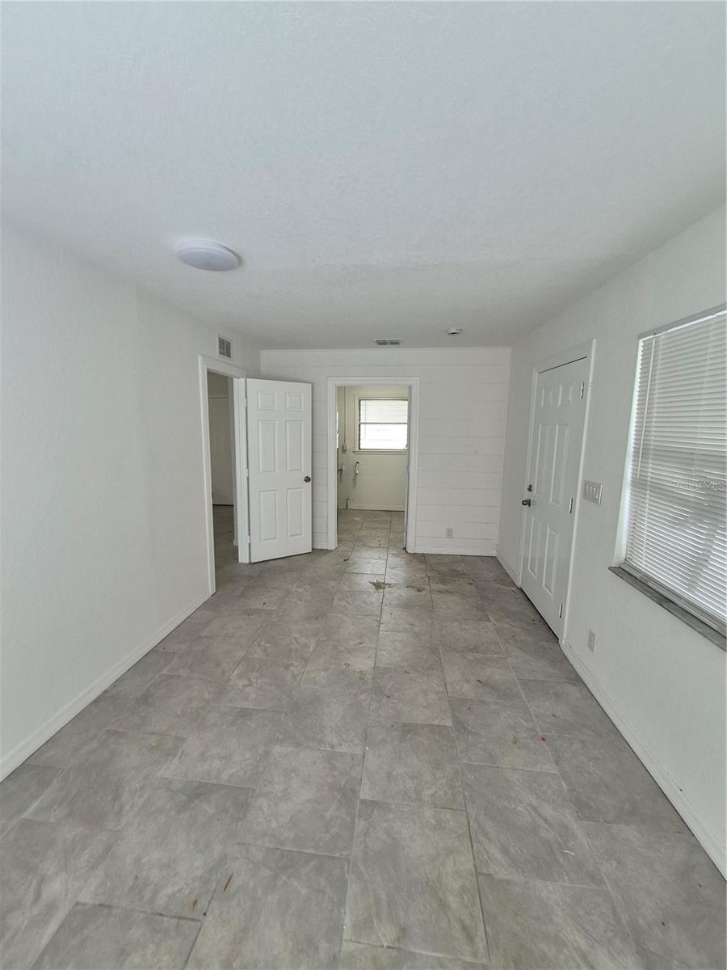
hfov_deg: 89.9
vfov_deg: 106.2
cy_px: 485
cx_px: 364
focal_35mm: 13
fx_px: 364
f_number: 2.2
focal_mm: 1.74
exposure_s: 1/60
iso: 125
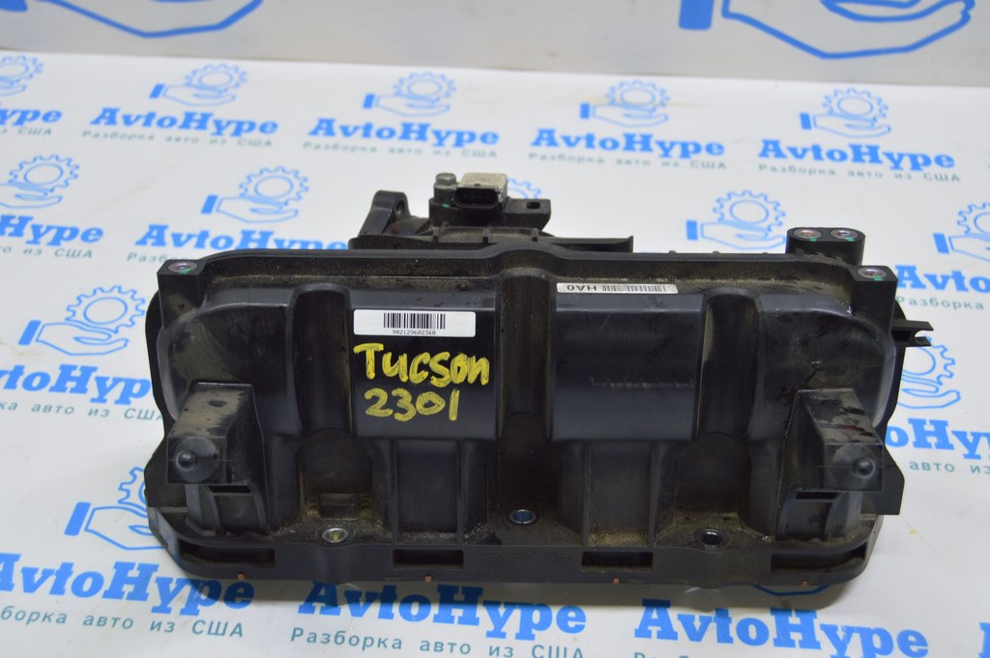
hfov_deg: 43.6
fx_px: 1236
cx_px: 495
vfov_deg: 29.8
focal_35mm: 45
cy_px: 329
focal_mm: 30
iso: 400
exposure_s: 1/20
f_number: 5.6
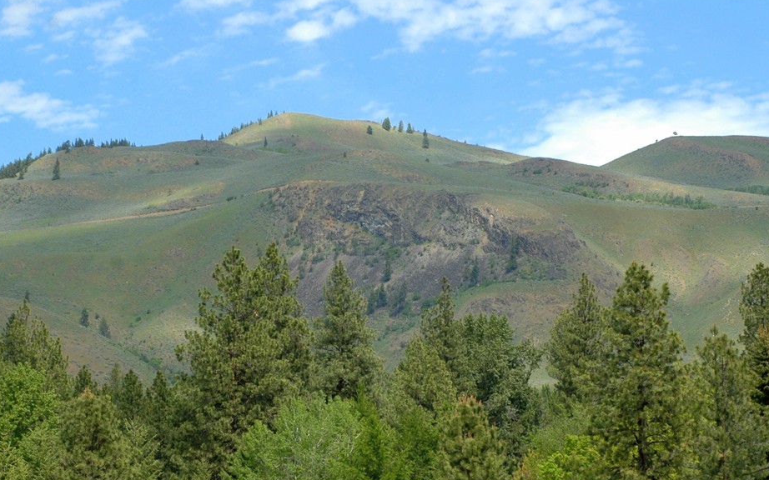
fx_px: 2640
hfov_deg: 16.6
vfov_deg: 10.4
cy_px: 291
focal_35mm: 126
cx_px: 352
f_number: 5.6
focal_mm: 70
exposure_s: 1/125
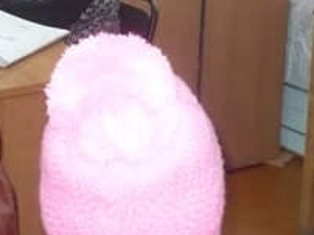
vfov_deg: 12.9
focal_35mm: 111
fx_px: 1006
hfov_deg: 17.7
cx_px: 163
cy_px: -56
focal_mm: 5.8
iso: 200
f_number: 2.8
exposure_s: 1/30
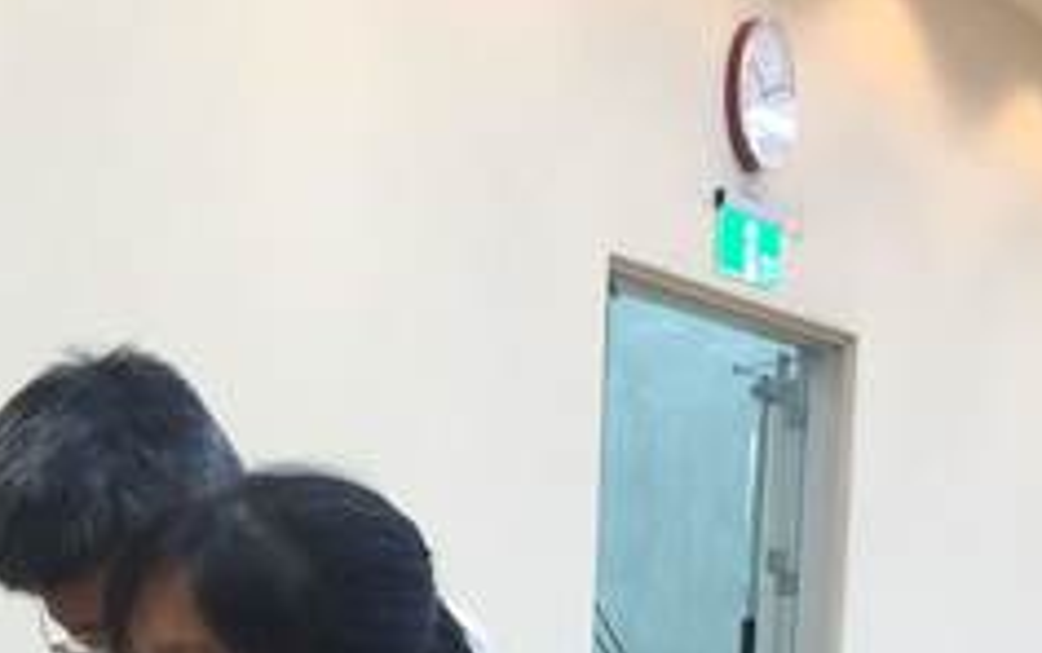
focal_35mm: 91
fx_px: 2587
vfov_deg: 13.5
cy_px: 1008
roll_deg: -1.3
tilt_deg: -8.1
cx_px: -124
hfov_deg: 21.5
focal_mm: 4.15
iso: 64
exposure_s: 1/30
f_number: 2.2
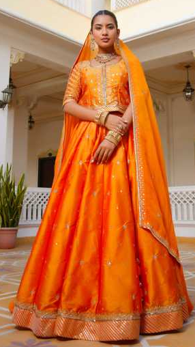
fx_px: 239
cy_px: 175
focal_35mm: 26
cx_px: 106
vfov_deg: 71.9
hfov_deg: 44.4
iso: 100
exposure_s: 1/160
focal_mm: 24
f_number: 4.5
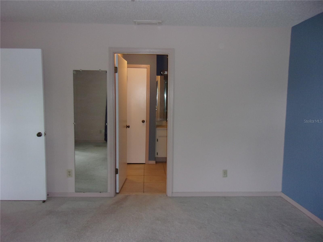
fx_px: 252
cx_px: 162
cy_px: 121
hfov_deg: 65.3
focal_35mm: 27
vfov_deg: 51.4
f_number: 3
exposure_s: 1/34
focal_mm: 4.9
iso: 200
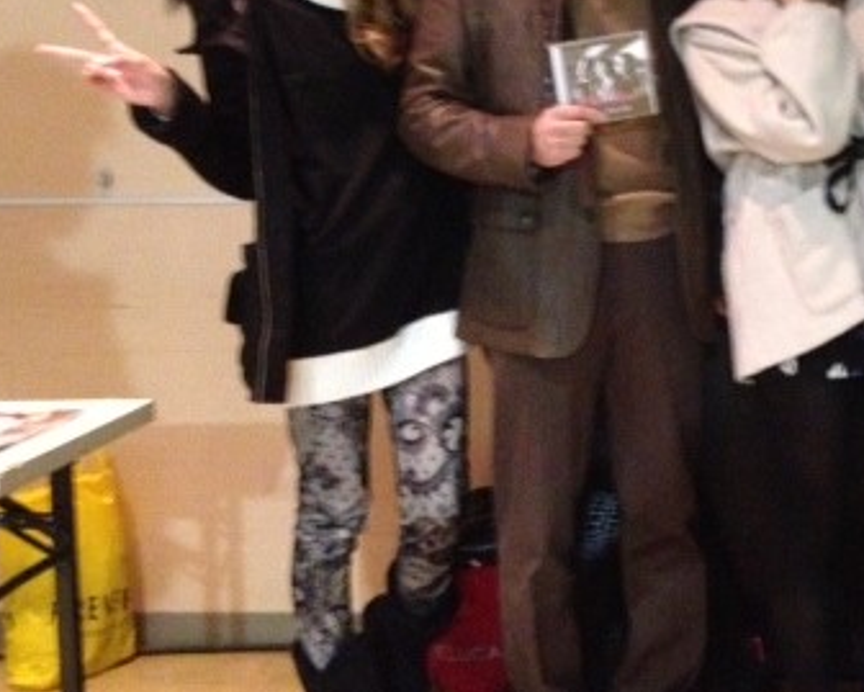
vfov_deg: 23.3
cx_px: 699
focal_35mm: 65
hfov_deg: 28.5
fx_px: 1663
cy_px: 175
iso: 800
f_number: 2.4
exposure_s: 1/15
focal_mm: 4.28
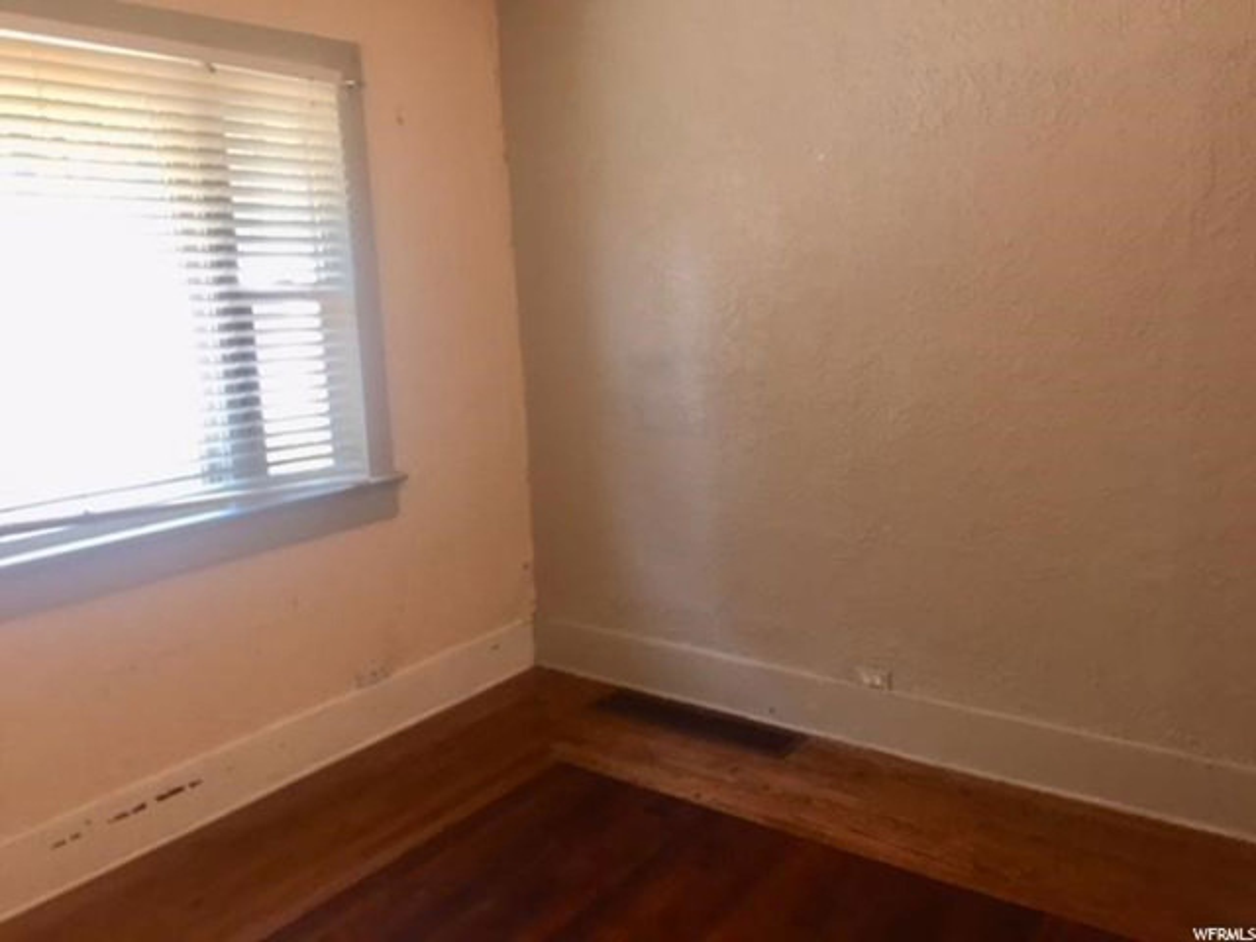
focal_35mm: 29
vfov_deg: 48.2
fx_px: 1052
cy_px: 471
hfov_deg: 61.7
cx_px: 628
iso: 40
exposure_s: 1/30
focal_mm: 4.15
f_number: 2.2
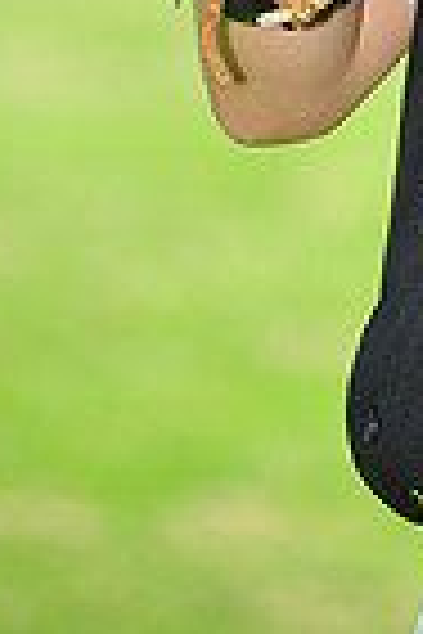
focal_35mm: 557
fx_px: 9816
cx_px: 594
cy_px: -607
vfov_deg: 3.7
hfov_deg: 2.5
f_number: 4.5
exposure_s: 1/1000
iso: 250
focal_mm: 135
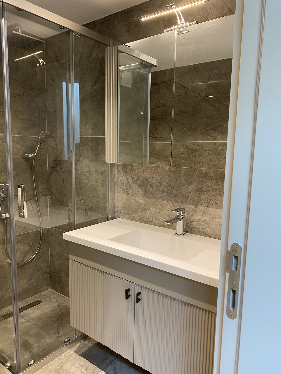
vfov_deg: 67.3
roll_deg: -1.0
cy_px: 187
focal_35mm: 26
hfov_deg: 53.1
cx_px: 140
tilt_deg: -7.3
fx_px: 281
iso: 100
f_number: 1.8
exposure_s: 1/50
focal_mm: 4.25
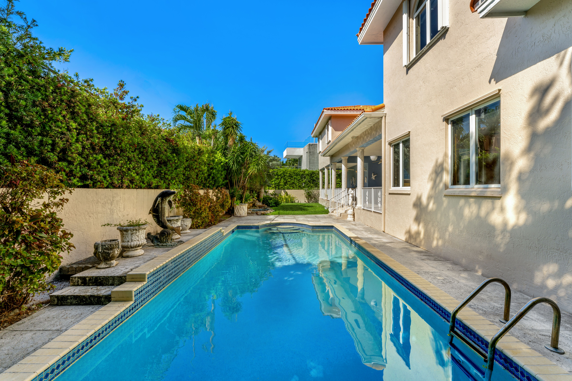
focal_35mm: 14
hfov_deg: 104.3
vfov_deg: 81.2
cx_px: 286
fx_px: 222
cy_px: 190
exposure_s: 1/50
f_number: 10
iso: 100
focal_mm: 14
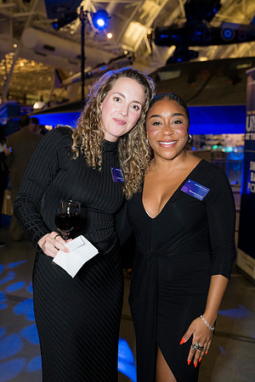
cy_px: 191
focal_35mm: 44
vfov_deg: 44.5
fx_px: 467
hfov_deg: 30.5
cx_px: 128
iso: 3200
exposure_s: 1/160
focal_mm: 44
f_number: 4
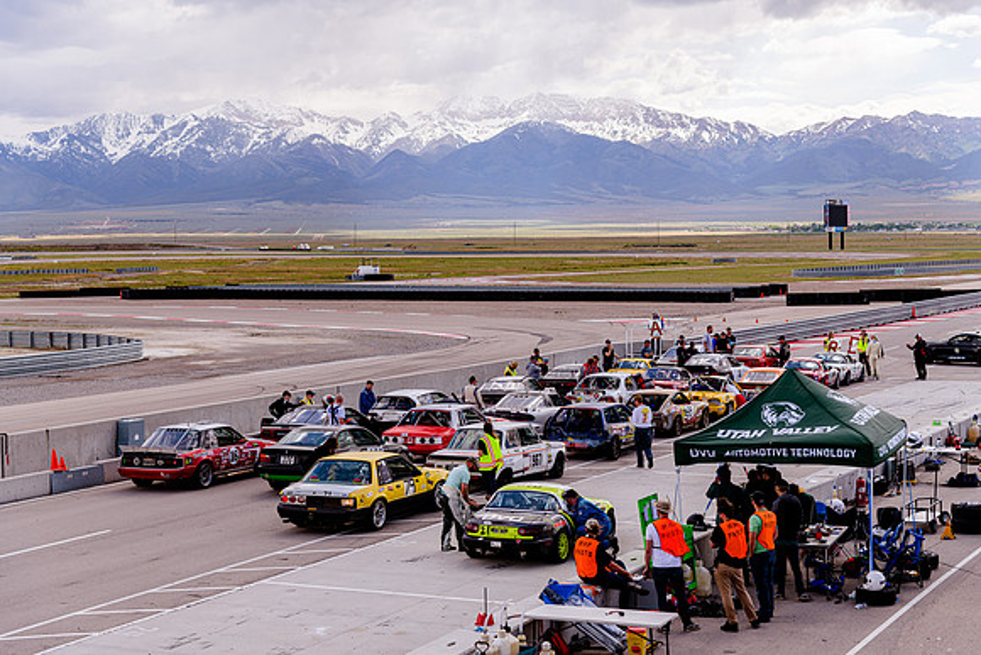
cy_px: 328
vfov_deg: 20.9
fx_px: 1772
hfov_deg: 31.0
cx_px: 490
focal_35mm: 65
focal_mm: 65
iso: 50
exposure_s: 1/200
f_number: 5
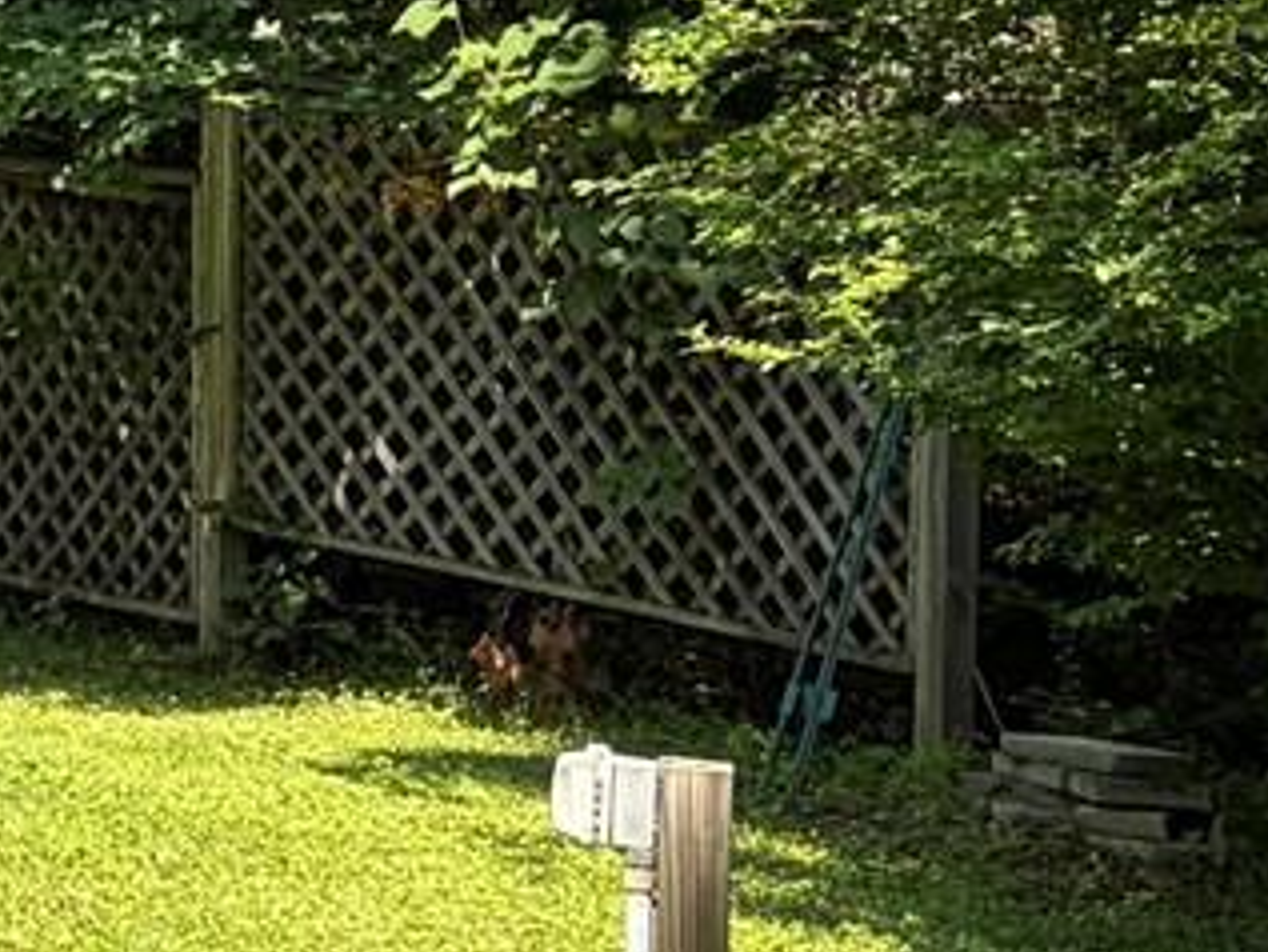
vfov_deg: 8.7
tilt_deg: -0.1
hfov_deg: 9.3
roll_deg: -0.1
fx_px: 6156
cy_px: -364
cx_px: -2536
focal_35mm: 168
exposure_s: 1/1337
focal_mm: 5.96
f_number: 1.6
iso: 64
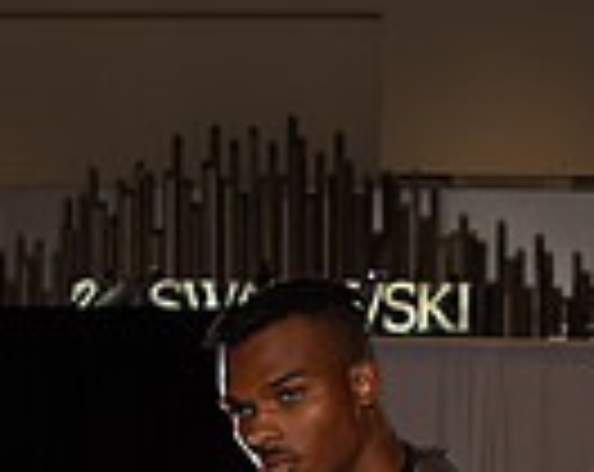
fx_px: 3929
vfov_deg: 6.6
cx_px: 313
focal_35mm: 224
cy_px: 989
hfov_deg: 8.6
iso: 800
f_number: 9
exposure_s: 1/250
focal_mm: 70
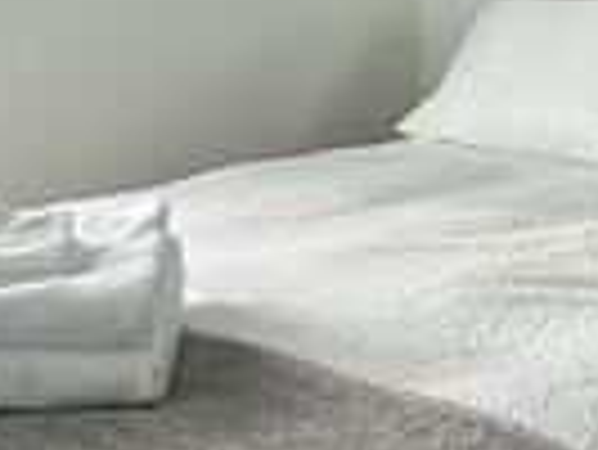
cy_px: 117
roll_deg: -0.7
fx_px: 1210
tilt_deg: -7.5
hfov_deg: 26.8
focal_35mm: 70
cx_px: 537
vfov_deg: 20.9
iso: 320
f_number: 2.2
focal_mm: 2.22
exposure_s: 1/68
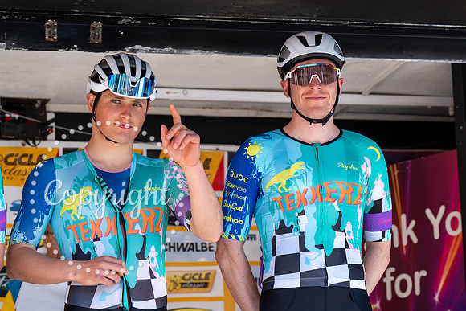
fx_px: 1716
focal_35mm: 133
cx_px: 303
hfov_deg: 15.4
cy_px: 109
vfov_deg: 10.3
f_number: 5.6
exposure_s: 1/1000
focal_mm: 102
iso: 1250
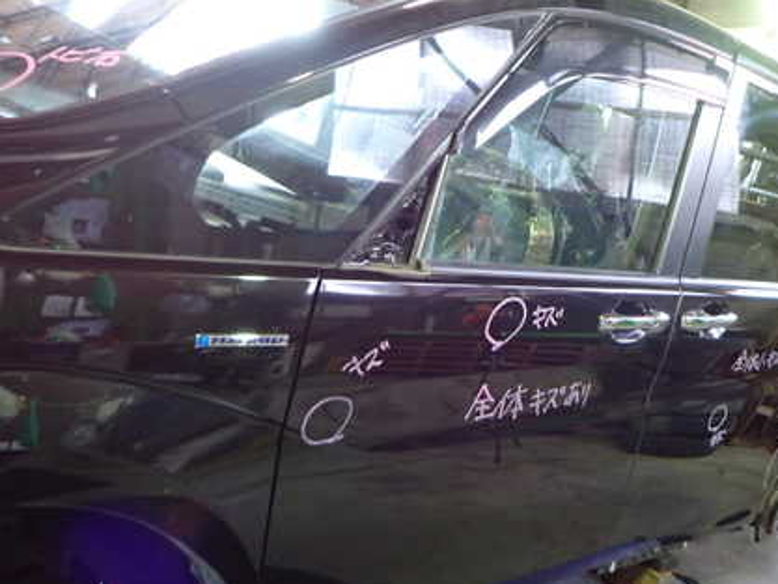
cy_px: 299
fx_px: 809
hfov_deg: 50.7
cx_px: 500
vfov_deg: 39.7
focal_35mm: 36
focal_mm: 4.5
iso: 500
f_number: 2
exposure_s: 1/30
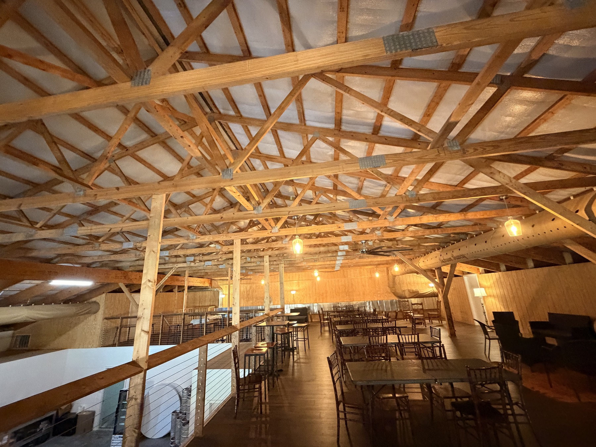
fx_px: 241
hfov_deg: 102.1
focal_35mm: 14
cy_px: 224
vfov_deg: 85.7
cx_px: 298
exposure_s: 1/40
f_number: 2.2
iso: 1000
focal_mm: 2.22
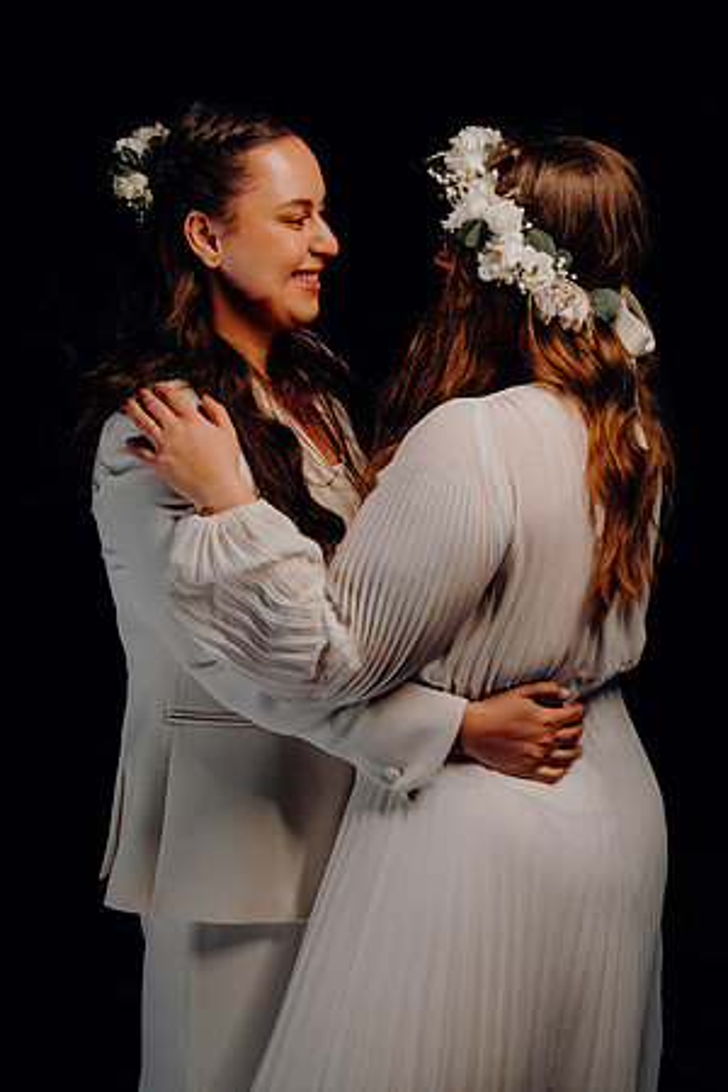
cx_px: 364
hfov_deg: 20.3
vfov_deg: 30.1
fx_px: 2032
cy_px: 546
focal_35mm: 67
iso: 2500
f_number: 3.5
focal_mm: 67
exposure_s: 1/160
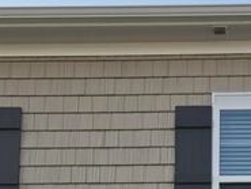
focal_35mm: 127
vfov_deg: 10.5
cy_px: 401
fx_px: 921
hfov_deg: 15.3
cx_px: 236
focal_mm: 5.4
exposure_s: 1/2157
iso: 80
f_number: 1.8
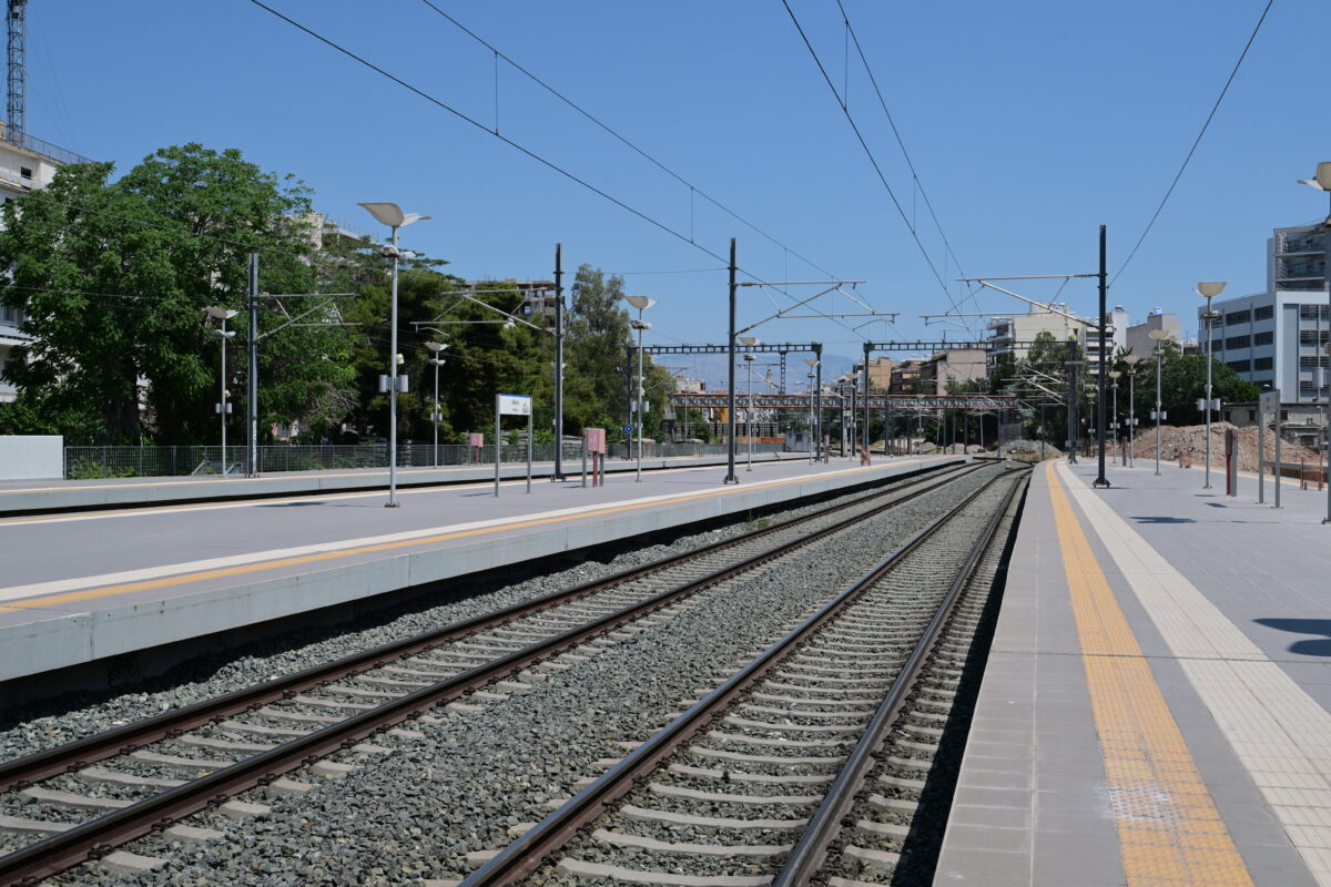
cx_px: 666
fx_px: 1368
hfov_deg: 51.9
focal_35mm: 37
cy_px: 444
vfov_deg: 35.9
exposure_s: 1/800
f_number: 9
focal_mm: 37
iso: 200
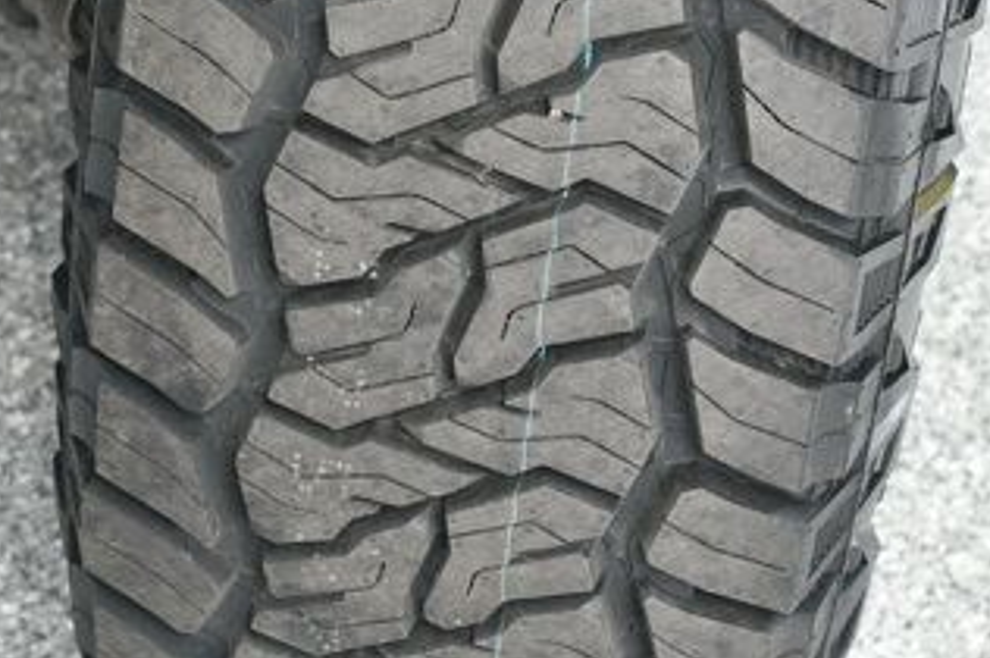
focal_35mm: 107
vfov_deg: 12.5
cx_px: 602
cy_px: -125
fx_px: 2939
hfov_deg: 19.1
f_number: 5
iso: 100
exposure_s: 1/160
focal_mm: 22
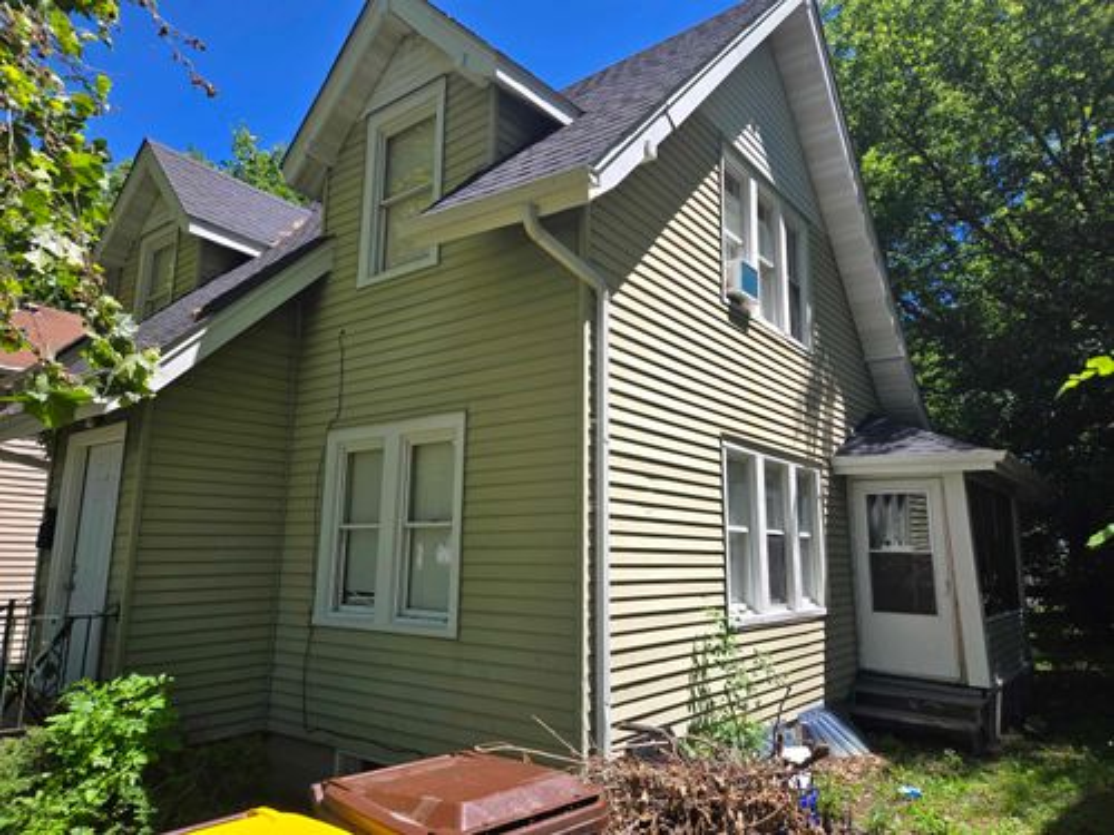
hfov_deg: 73.9
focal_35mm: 23
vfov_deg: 58.9
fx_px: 740
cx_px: 557
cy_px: 418
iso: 25
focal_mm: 5.4
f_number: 1.8
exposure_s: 1/1022
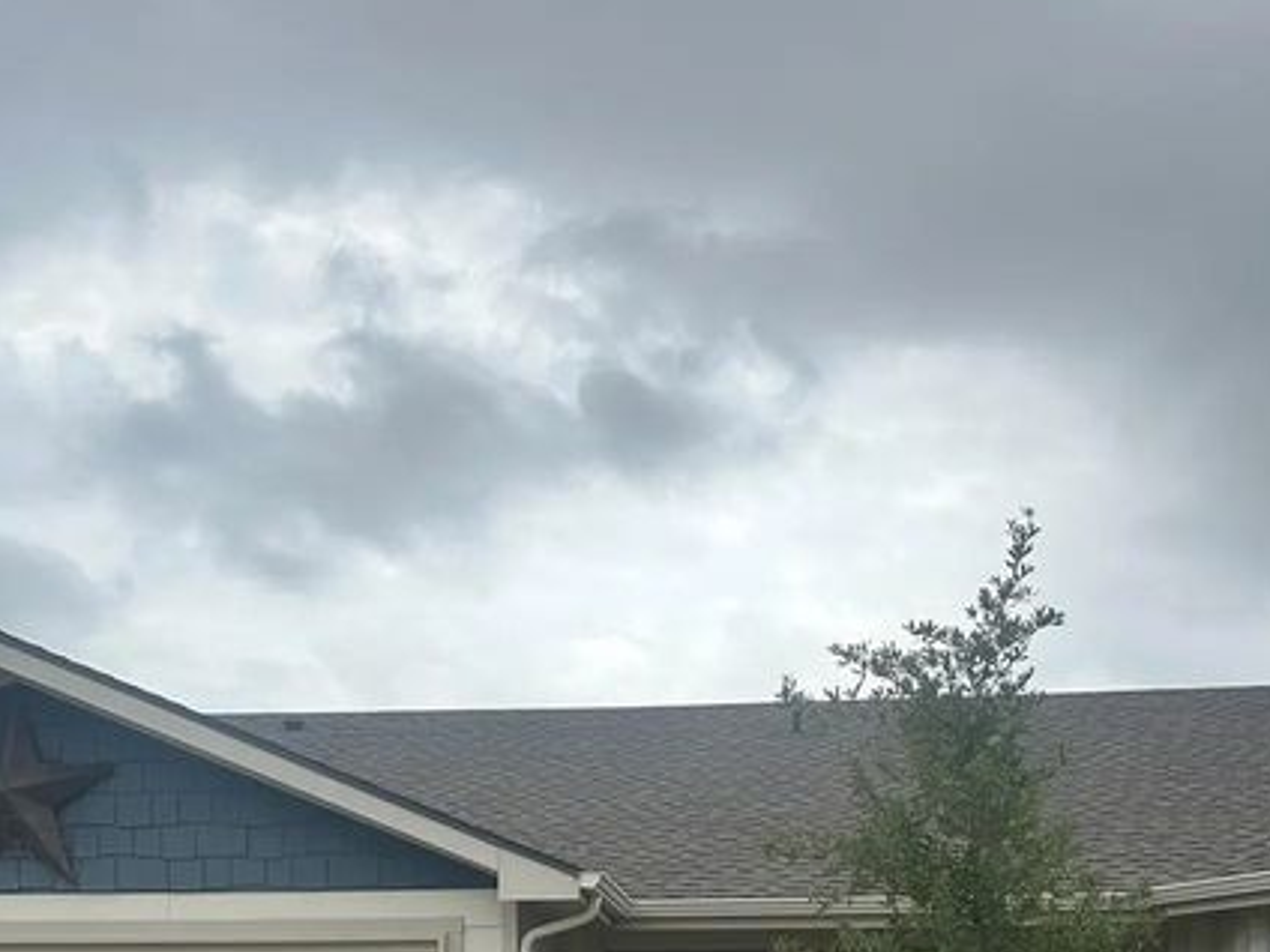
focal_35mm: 58
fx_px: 2128
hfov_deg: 33.2
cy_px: 1075
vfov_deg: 23.5
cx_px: 665
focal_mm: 6.86
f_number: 1.78
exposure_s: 1/7576
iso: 80
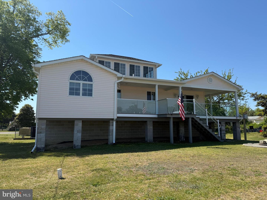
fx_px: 185
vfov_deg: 56.8
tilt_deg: +7.9
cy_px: 100
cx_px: 134
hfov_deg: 71.6
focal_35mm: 24
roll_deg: +0.1
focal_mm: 6.76
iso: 80
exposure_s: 1/4673
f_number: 1.78
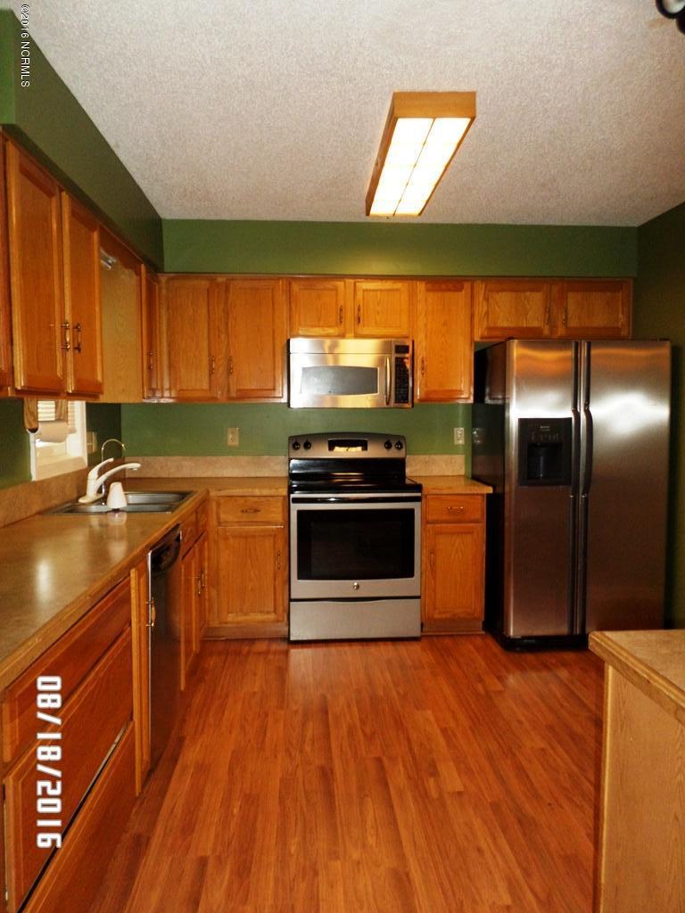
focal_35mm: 25
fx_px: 660
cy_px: 456
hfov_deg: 54.9
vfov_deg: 69.4
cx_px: 342
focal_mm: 4.5
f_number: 2.5
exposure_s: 1/30
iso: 160
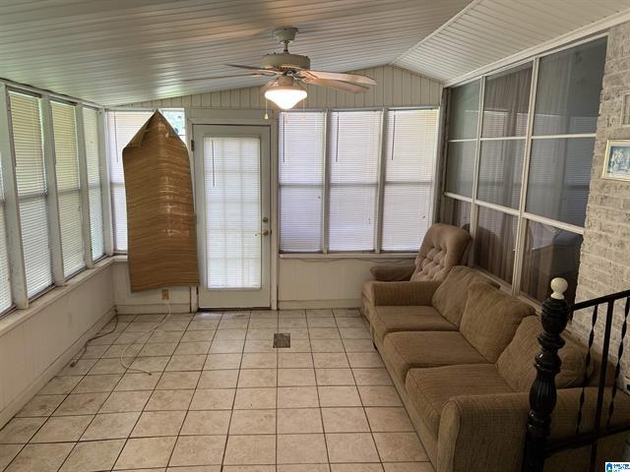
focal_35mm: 26
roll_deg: -0.4
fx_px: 473
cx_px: 315
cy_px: 236
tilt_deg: -11.2
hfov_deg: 67.3
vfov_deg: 53.1
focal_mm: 5.7
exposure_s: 1/60
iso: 64
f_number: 1.5
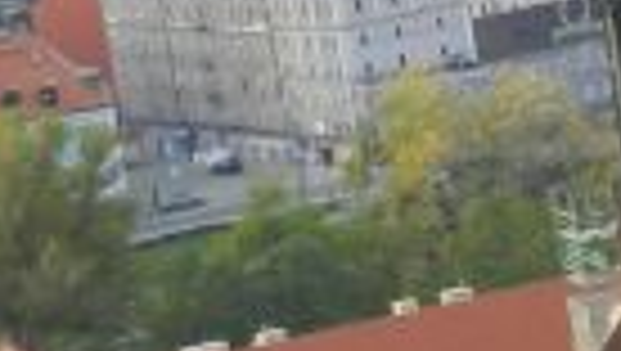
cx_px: 1287
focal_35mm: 240
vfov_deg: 5.1
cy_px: 216
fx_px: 3957
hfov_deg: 8.5
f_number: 4
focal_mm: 6.7
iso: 160
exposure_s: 1/320
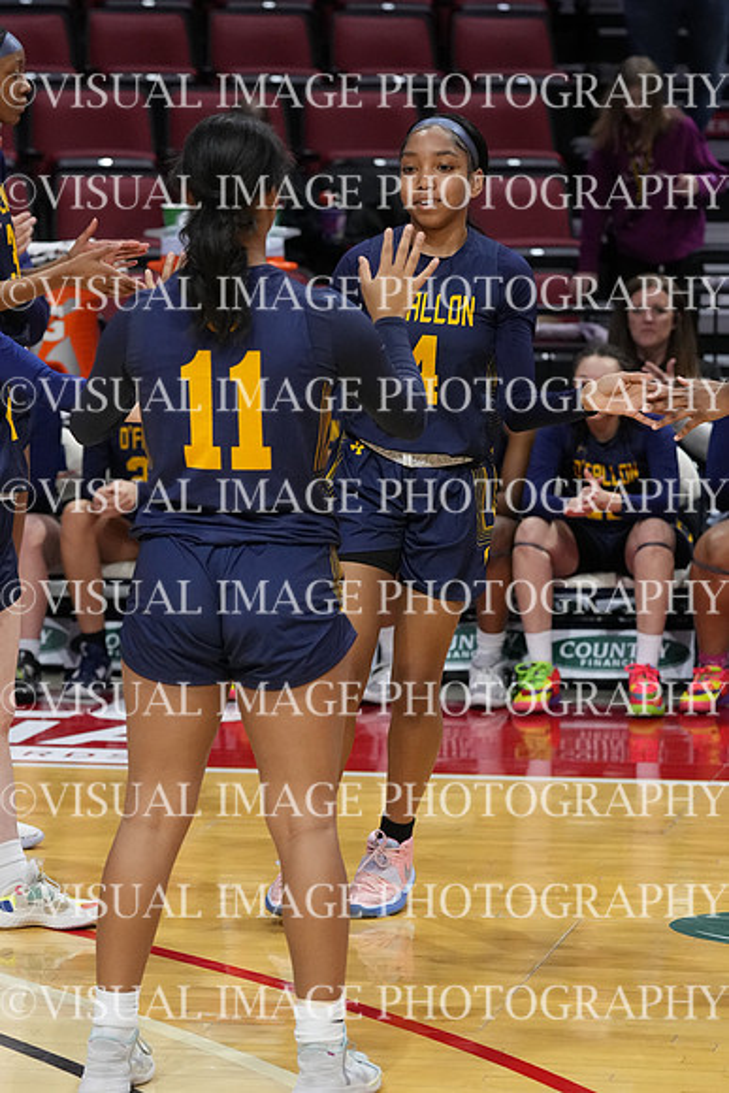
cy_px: 546
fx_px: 4401
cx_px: 364
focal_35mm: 145
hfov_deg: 9.5
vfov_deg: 14.2
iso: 4000
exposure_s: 1/1250
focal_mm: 97
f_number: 4
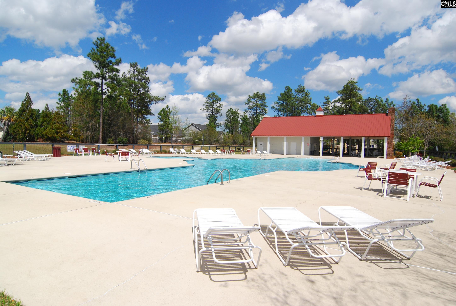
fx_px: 267
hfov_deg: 81.1
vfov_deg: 59.7
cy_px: 153
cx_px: 228
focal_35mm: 21
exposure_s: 1/4000
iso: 400
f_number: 5
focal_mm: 14
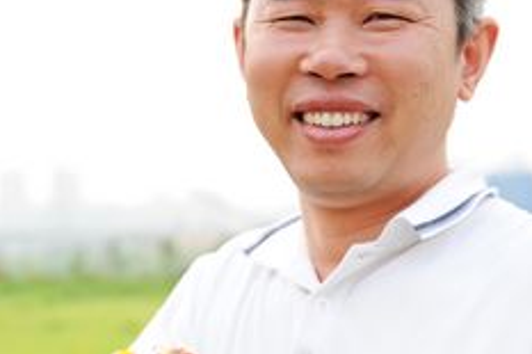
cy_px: 348
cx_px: 171
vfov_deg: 10.9
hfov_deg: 16.5
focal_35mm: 124
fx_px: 1831
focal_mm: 38
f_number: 3.2
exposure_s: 1/400
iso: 200
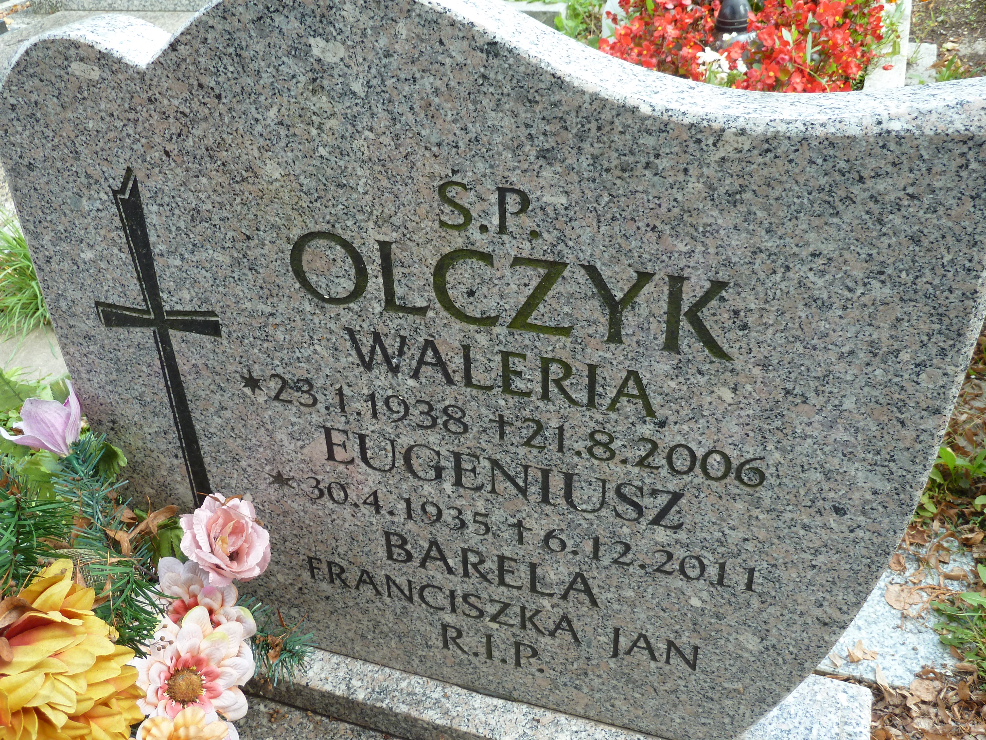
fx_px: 911
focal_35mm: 32
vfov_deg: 44.2
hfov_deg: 56.8
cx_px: 493
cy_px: 370
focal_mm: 5.3
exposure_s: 1/50
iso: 80
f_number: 3.5
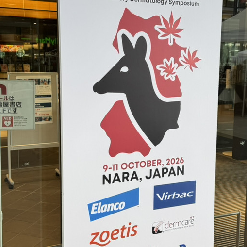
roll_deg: -0.5
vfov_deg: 34.0
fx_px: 404
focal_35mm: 50
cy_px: 122
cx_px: 127
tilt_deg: -8.8
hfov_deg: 34.0
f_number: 1.78
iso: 80
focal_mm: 6.76
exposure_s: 1/121
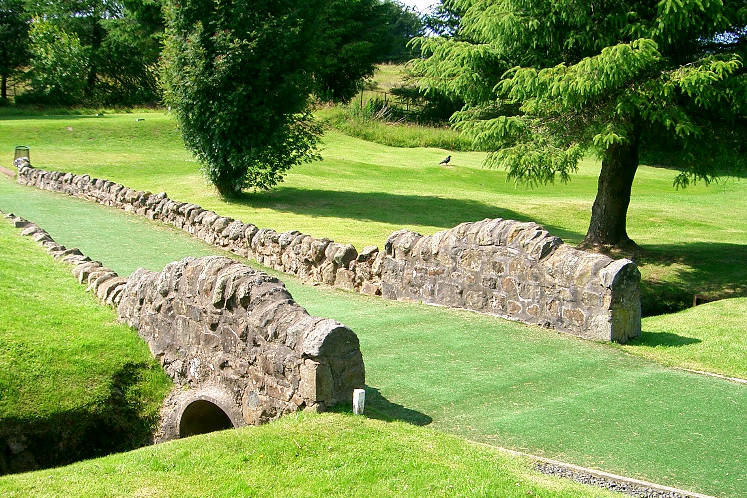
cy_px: 317
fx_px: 996
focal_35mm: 48
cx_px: 343
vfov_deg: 28.0
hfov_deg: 41.1
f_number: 4.8
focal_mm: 8
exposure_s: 1/320
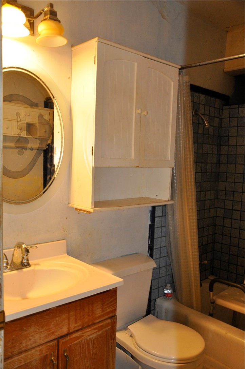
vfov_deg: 57.3
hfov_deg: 39.9
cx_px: 122
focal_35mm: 33
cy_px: 184
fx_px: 338
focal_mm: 22
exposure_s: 1/60
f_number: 3.8
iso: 800
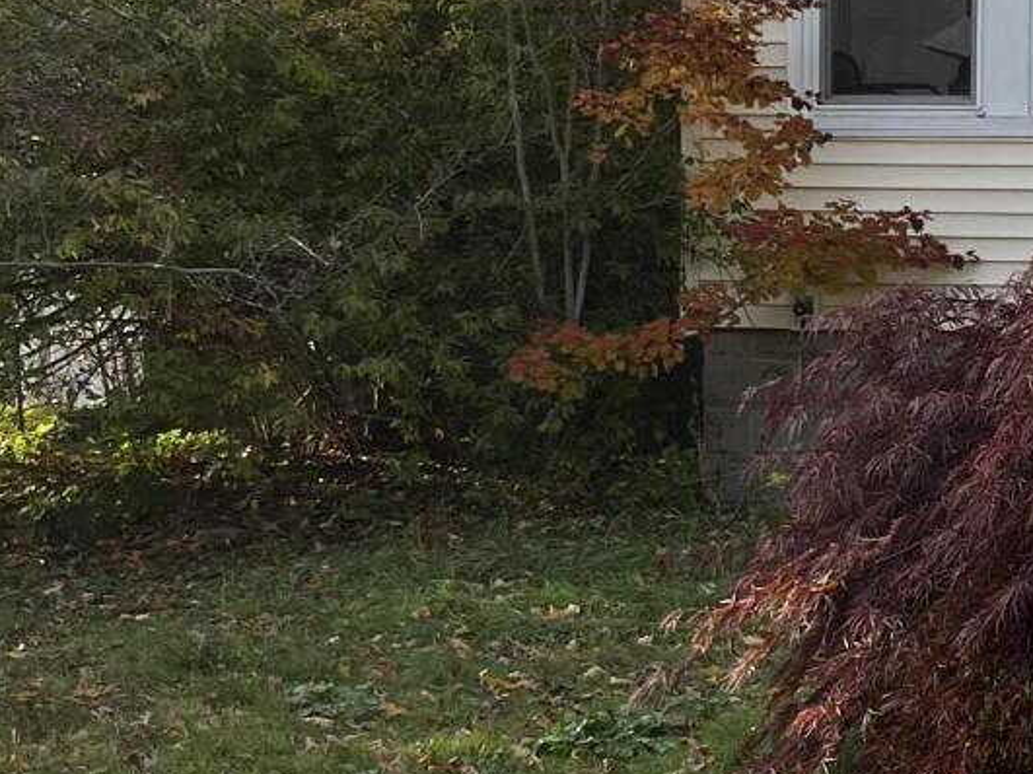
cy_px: 334
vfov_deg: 15.1
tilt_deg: -3.6
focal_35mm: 98
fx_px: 2924
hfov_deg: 19.3
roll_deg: -1.1
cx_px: 1082
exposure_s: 1/631
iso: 50
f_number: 1.6
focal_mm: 5.1
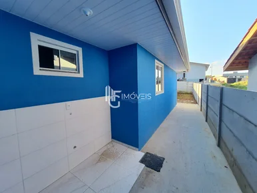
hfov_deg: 106.2
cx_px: 128
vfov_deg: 89.9
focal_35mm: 13
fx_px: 96
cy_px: 96
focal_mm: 1.74
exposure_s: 1/167
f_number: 2.2
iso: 50
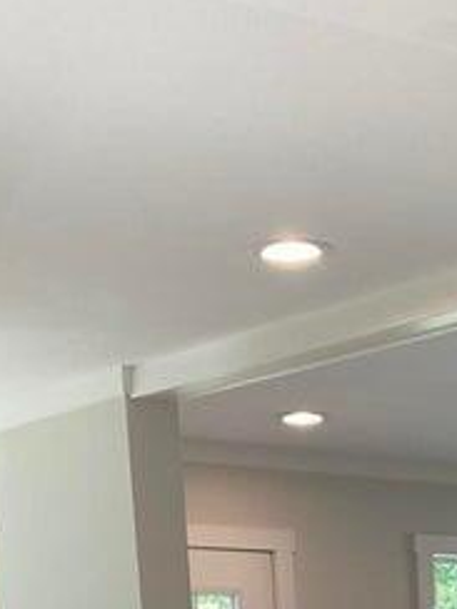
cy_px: 1091
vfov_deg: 15.5
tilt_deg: -8.7
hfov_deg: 13.4
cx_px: 467
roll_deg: +1.9
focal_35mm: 109
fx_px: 1919
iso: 80
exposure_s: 1/120
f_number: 1.8
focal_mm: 4.25
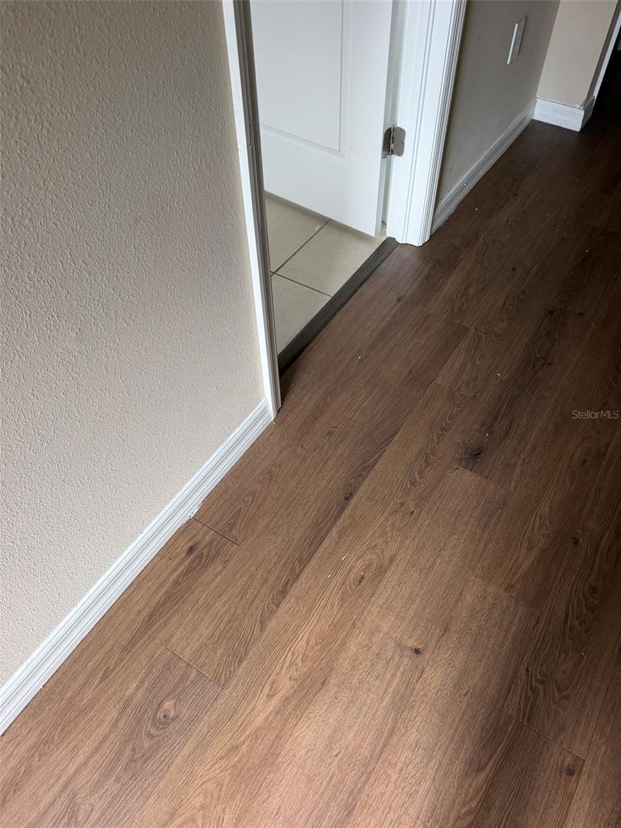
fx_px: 574
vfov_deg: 71.6
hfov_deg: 56.8
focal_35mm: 24
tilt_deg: -50.1
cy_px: 414
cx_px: 310
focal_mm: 6.76
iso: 200
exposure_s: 1/60
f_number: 1.78
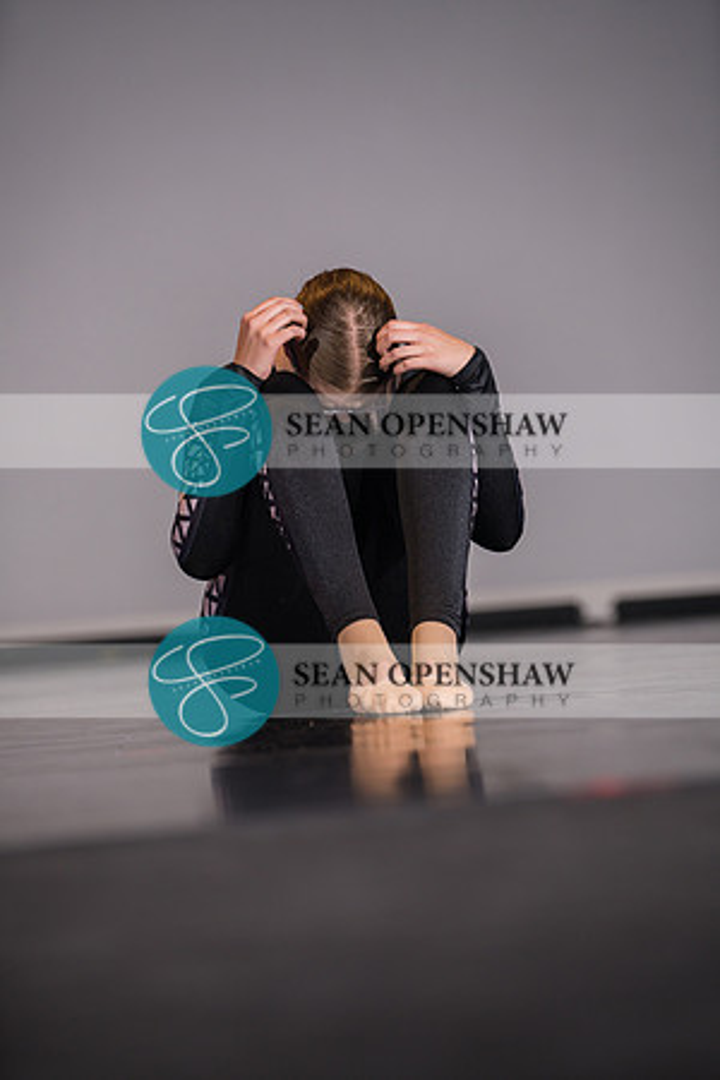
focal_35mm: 143
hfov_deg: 9.6
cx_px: 360
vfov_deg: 14.3
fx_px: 4290
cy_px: 540
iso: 400
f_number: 3.2
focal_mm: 143
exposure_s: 1/500
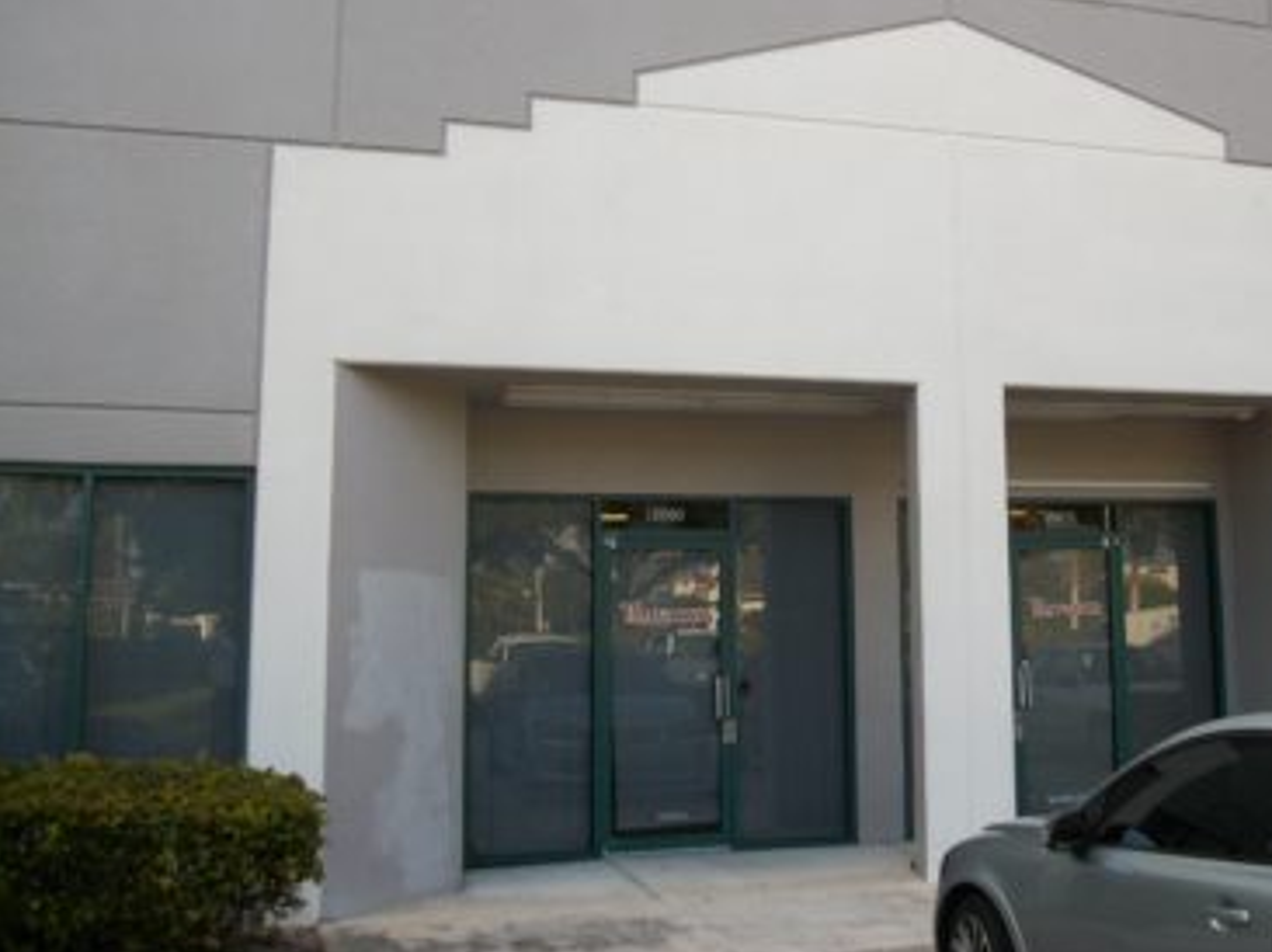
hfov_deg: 44.6
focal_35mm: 42
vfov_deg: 34.1
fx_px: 1542
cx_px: 772
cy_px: 340
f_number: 2.9
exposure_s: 1/320
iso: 80
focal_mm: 5.7
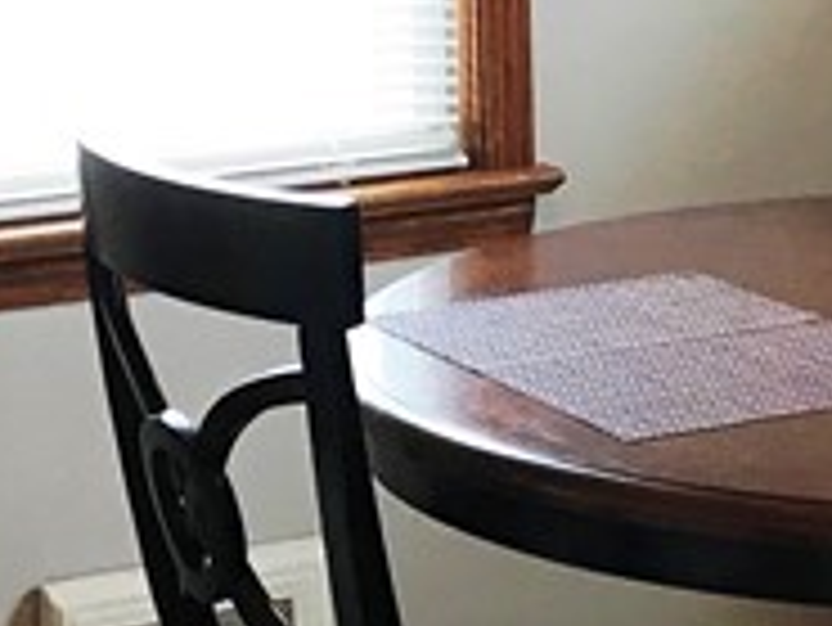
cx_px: 733
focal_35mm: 155
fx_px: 3728
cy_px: 306
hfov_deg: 12.6
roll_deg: +0.7
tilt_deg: -12.3
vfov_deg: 9.6
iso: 40
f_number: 1.8
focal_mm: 3.99
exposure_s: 1/24
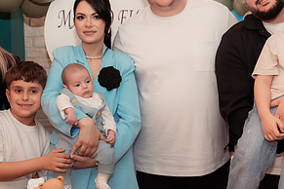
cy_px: 101
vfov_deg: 23.8
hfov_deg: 34.9
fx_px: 450
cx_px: 112
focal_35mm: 57
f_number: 2.8
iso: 1600
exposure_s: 1/250
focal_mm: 24
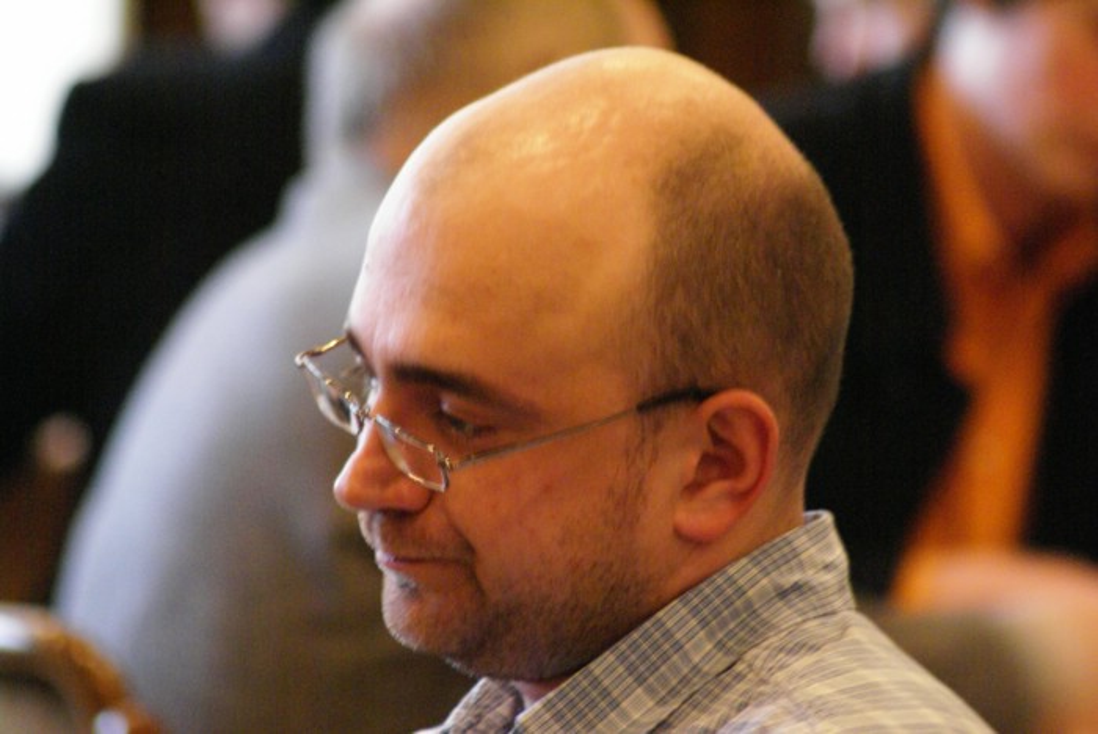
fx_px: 13736
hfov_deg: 4.6
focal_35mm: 450
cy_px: 367
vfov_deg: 3.1
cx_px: 549
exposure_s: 1/8
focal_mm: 300
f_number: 5.6
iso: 1600
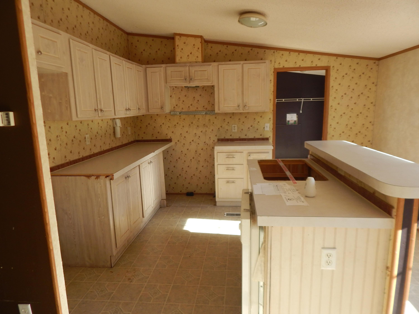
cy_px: 157
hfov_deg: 76.4
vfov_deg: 61.1
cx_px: 210
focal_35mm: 22
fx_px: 266
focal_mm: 4
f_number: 3
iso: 125
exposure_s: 1/200
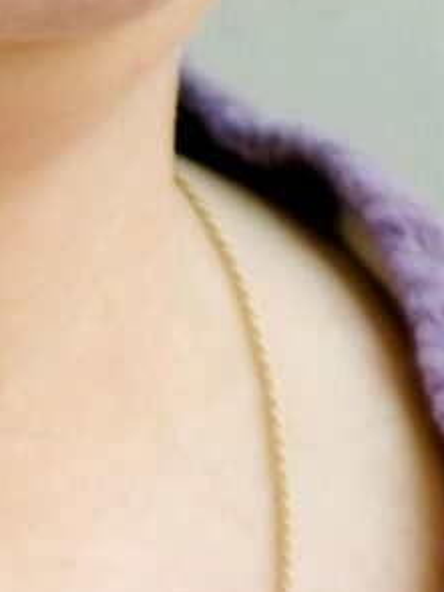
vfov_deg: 3.2
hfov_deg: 2.4
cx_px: -50
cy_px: -488
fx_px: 10714
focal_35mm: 626
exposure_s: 1/320
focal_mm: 50
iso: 200
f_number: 2.8
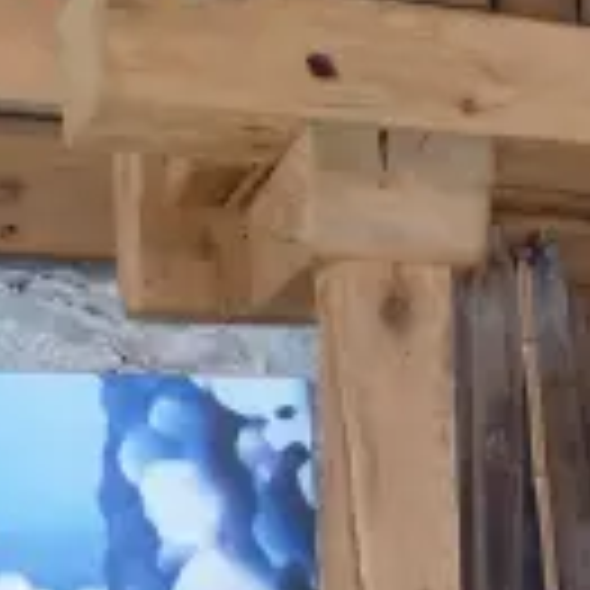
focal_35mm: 101
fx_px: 1948
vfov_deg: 16.8
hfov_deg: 14.5
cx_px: 1153
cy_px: 626
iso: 200
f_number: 3.3
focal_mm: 4.1
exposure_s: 1/30
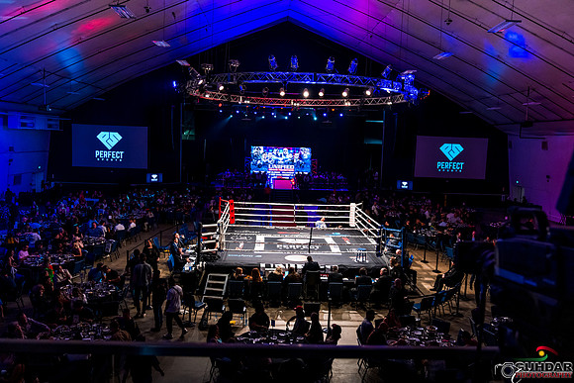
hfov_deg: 62.6
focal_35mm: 30
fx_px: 472
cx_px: 287
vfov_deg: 44.1
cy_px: 192
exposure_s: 1/160
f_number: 3.5
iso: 4000
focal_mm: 28
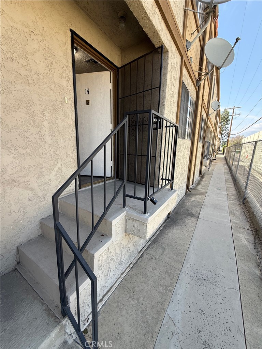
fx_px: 141
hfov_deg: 85.7
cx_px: 131
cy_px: 174
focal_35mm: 14
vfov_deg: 102.1
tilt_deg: -10.6
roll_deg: -2.1
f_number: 2.2
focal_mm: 2.22
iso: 50
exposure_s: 1/321
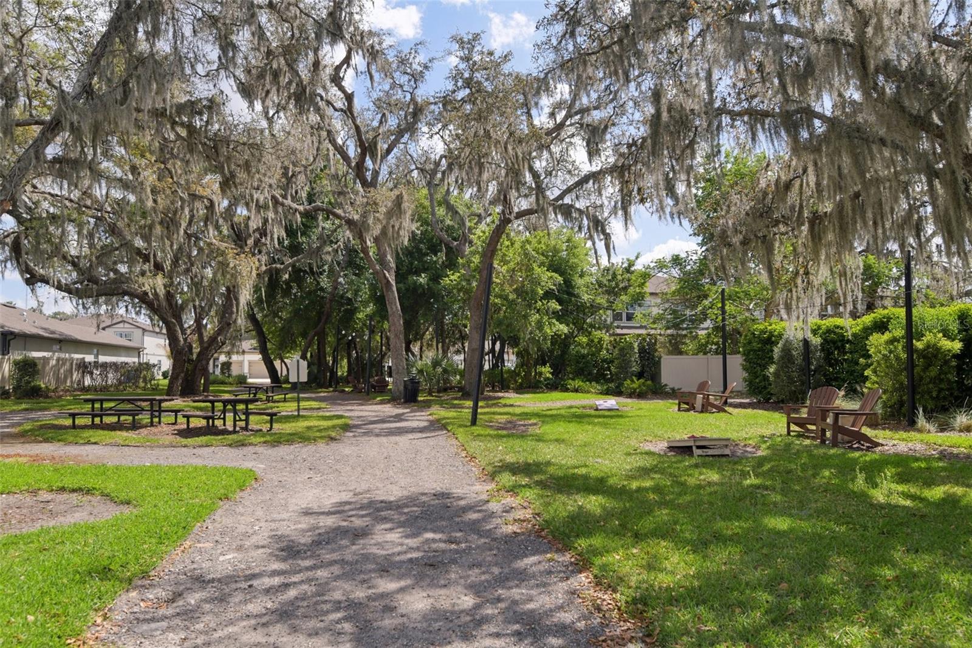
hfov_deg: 73.8
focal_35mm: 24
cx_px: 486
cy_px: 324
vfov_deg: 53.1
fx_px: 648
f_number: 8
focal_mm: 24
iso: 400
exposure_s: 1/800
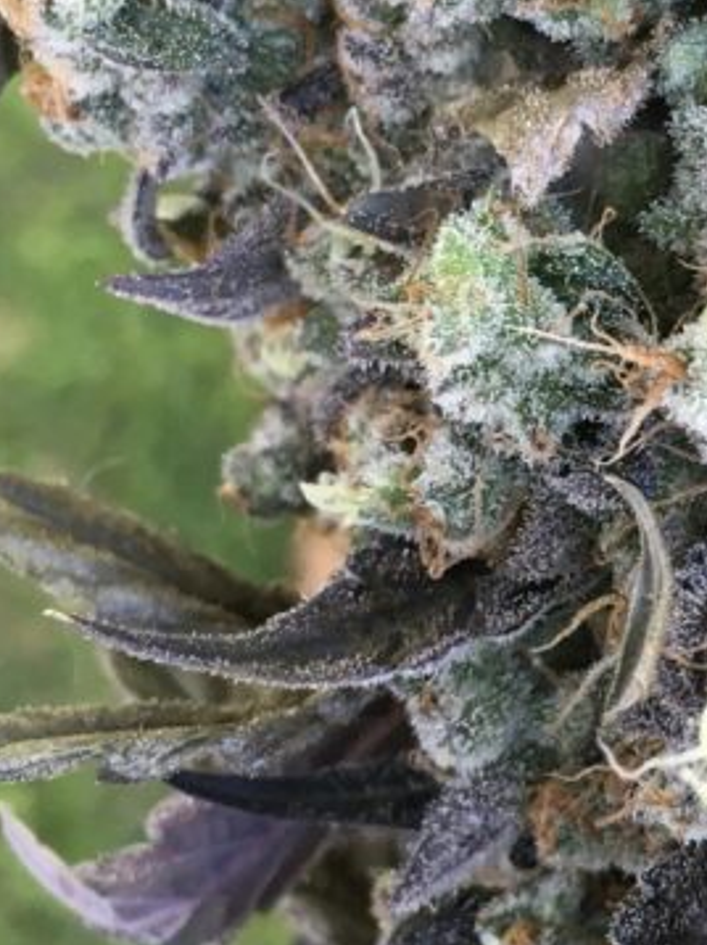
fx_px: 2263
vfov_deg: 23.5
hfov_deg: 17.3
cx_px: 728
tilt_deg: -56.8
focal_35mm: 83
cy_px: 359
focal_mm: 4.15
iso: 25
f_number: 2.2
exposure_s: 1/30
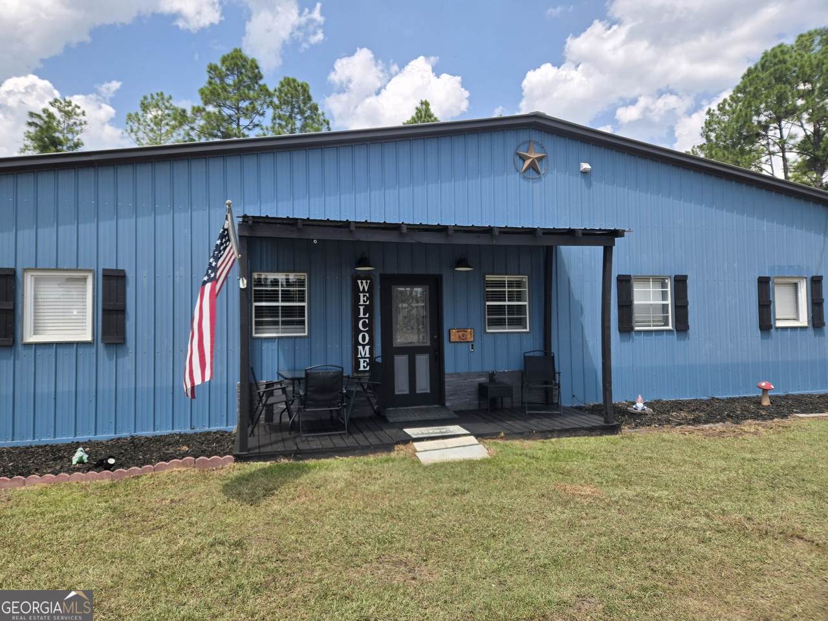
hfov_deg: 73.9
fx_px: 550
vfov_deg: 58.9
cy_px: 310
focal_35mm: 23
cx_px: 414
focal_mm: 5.4
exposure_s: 1/2921
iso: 64
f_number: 1.8
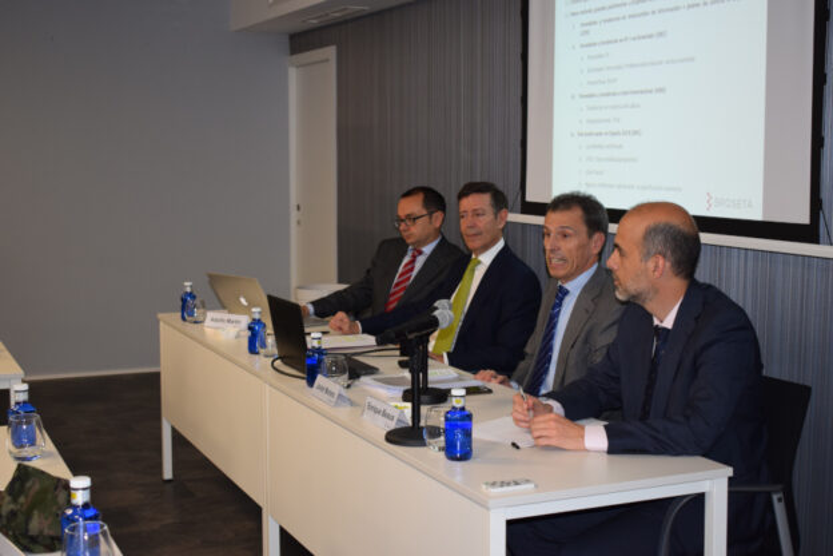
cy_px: 278
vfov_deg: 25.8
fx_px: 1215
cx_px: 416
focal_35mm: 52
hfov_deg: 37.9
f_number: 5
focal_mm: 35
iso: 800
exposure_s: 1/100
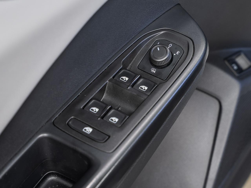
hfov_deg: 18.6
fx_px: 765
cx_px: 150
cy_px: 64
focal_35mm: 105
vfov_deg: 14.0
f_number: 5.6
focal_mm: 70
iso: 100
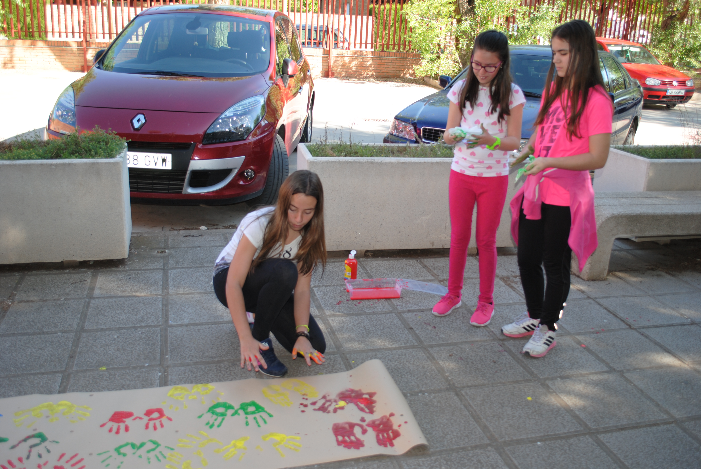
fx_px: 643
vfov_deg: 40.1
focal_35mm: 33
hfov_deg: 57.2
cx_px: 350
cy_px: 234
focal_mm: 22
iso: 100
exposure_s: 1/125
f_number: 4
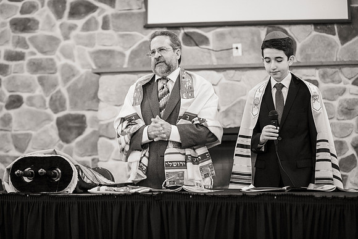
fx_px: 746
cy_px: 111
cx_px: 166
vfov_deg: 18.2
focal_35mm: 75
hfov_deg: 27.0
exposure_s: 1/60
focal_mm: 70
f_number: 2.8
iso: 3200
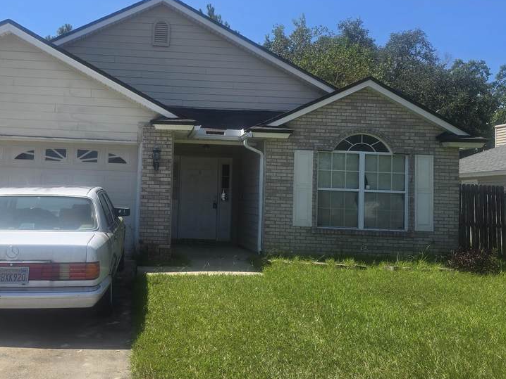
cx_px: 154
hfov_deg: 44.8
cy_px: 170
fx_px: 600
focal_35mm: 41
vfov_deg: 35.1
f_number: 1.7
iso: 12
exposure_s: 1/897
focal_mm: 6.3
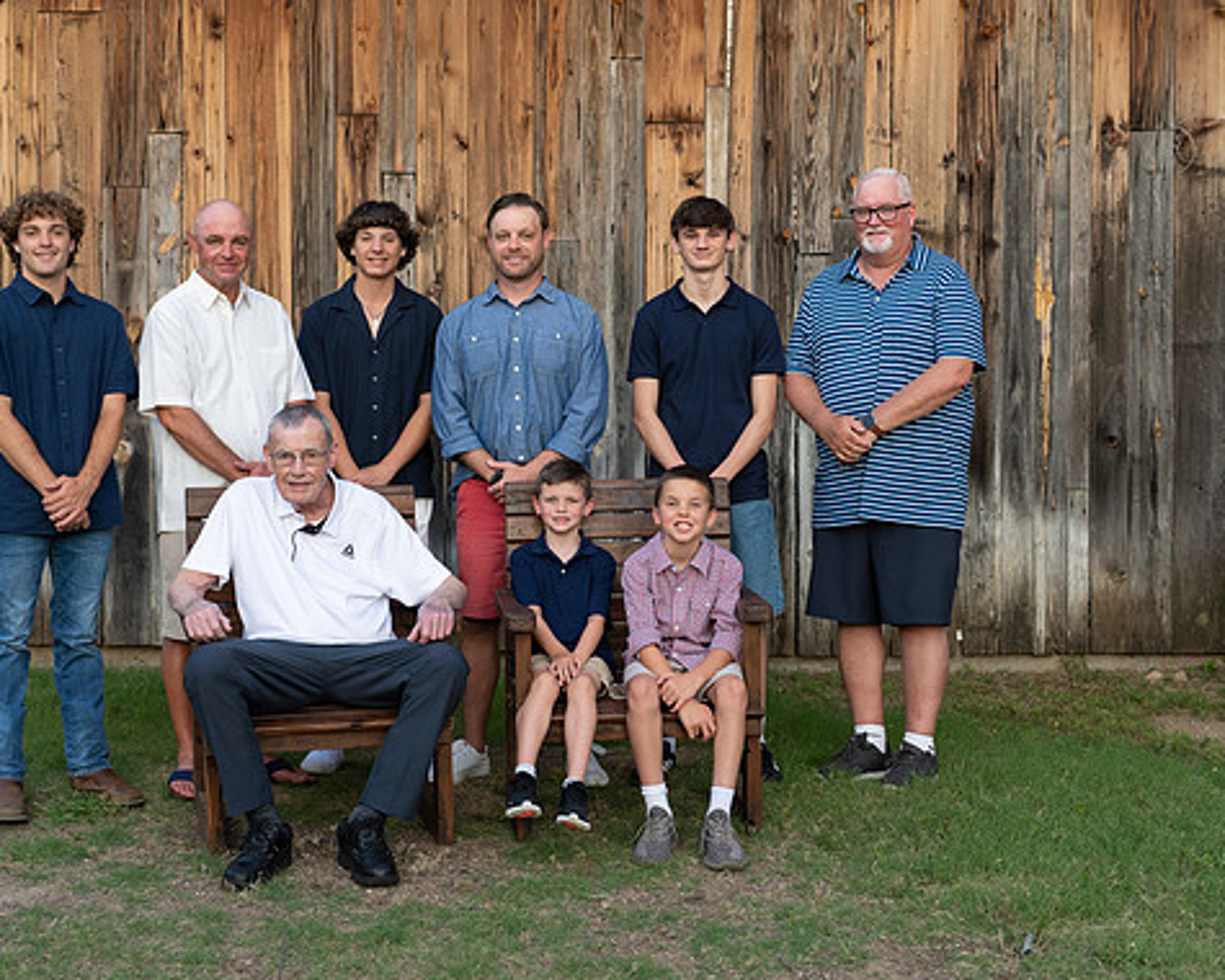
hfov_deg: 32.4
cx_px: 509
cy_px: 497
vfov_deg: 26.2
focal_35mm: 58
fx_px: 2103
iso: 200
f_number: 2.8
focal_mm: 50
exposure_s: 1/500
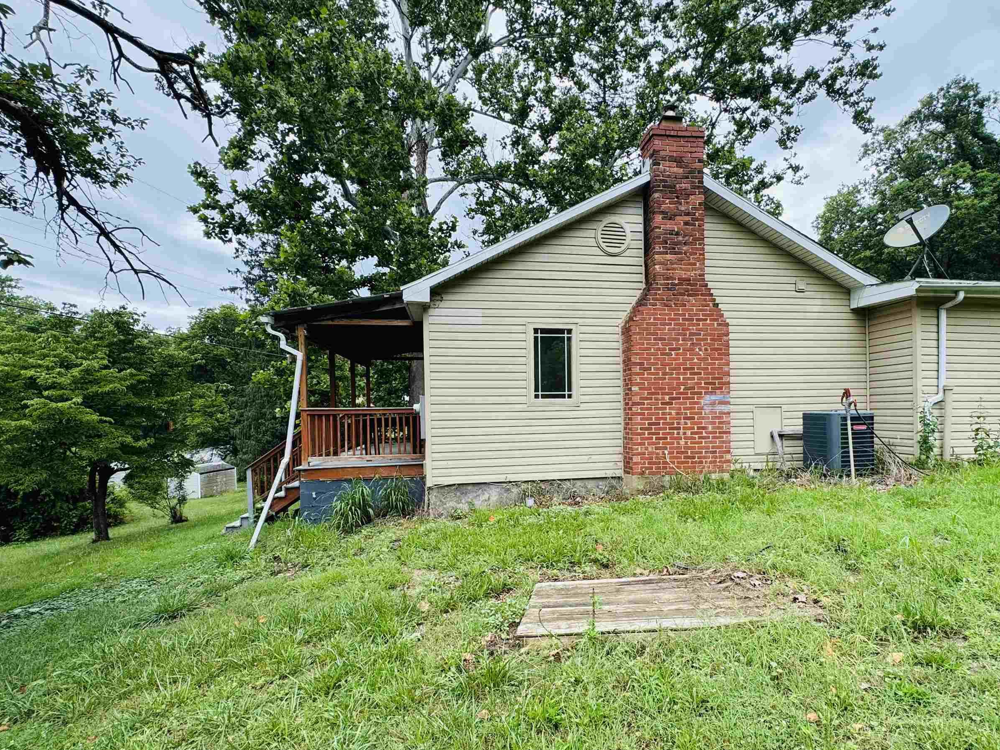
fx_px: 520
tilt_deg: -0.5
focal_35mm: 18
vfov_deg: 71.4
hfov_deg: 87.5
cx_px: 549
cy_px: 415
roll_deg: +1.4
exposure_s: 1/401
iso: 40
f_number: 2.2
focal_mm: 2.22
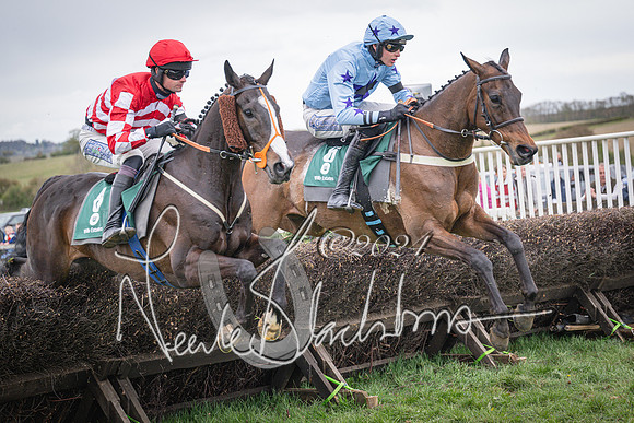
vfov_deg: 16.6
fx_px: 1453
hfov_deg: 24.6
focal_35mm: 82
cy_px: 222
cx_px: 373
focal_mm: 70
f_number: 2.8
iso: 800
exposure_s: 1/1600
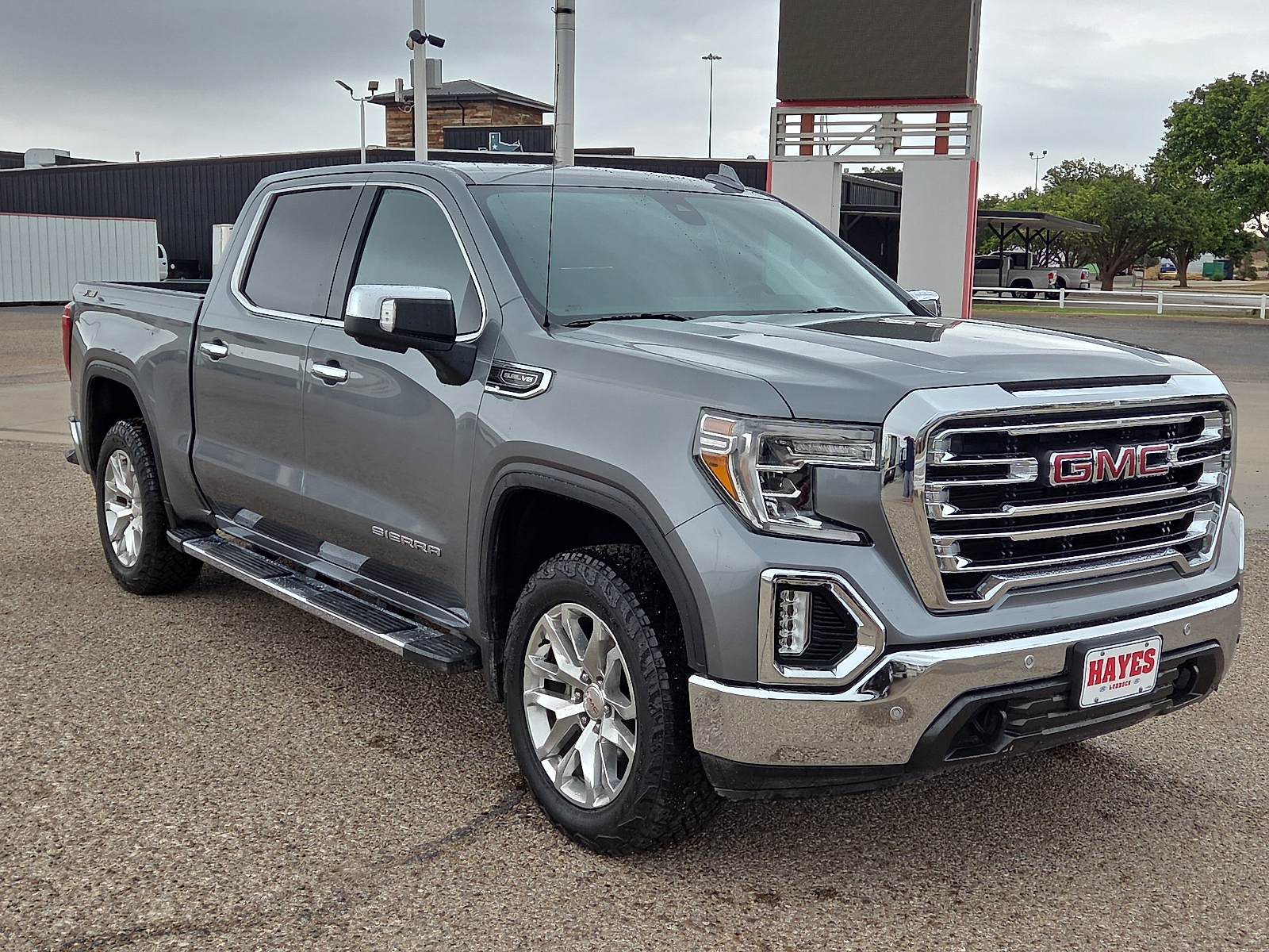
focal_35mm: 40
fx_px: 1466
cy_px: 476
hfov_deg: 46.8
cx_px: 634
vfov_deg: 36.0
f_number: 1.8
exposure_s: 1/119
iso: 25
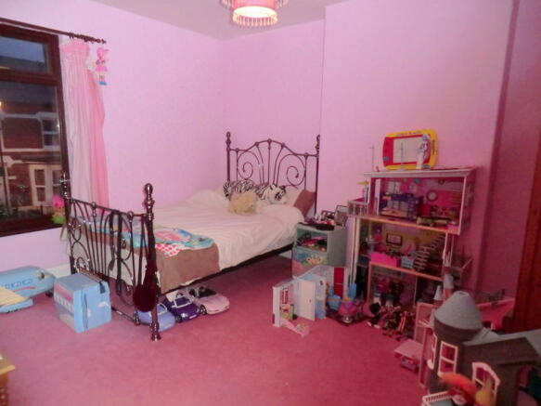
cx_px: 270
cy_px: 203
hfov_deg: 71.6
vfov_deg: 56.8
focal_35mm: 24
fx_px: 375
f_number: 3.2
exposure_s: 1/15
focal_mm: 4.3
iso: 500
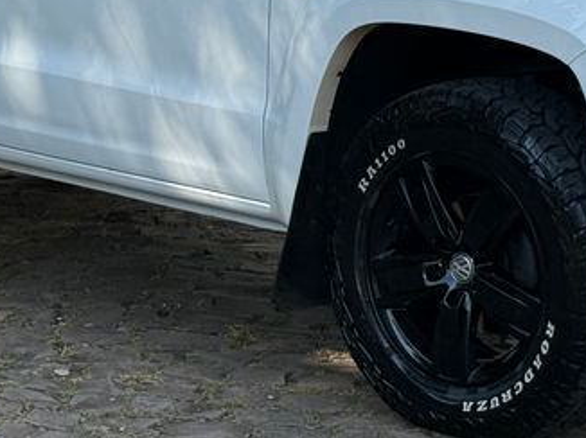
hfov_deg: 13.1
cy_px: 7
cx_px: 322
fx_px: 2554
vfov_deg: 9.7
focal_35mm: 151
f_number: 1.78
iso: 64
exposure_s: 1/2208
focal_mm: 6.76
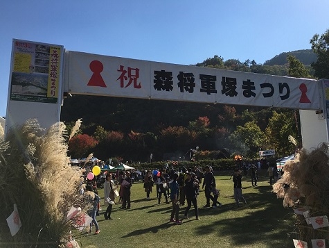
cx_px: 164
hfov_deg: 61.6
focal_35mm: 29
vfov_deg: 48.3
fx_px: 276
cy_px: 124
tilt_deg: +12.4
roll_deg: +1.4
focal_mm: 4.2
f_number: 2.2
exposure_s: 1/3497
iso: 25
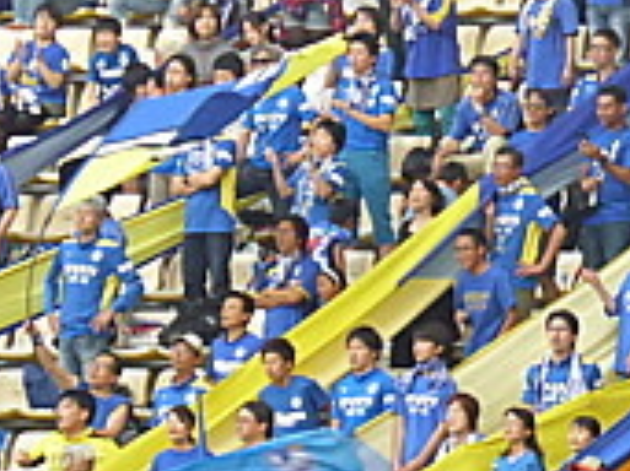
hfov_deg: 2.3
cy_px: 353
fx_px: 15950
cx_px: 811
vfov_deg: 1.7
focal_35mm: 877
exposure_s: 1/160
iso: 800
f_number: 5.9
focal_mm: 55.7
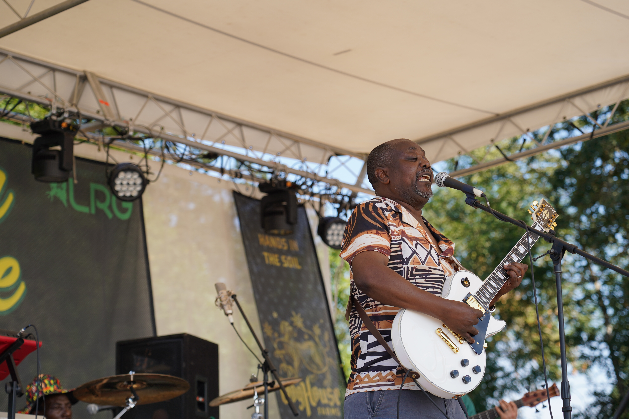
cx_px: 314
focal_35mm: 105
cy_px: 210
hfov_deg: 19.5
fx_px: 1834
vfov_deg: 13.0
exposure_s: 1/250
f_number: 5
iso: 100
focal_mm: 105
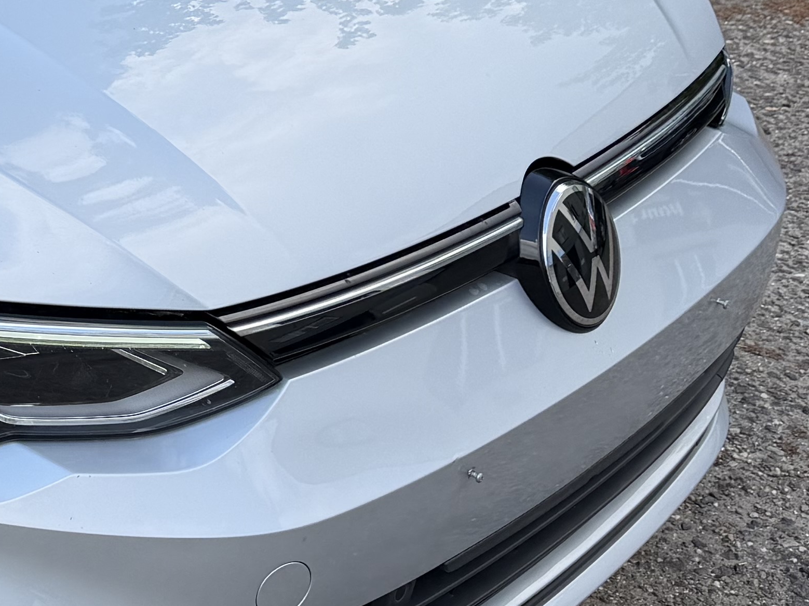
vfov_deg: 16.6
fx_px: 2056
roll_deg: -3.1
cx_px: -309
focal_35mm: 88
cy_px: 64
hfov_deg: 20.0
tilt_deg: -20.8
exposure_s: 1/2232
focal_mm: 6.76
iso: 80
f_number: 1.78
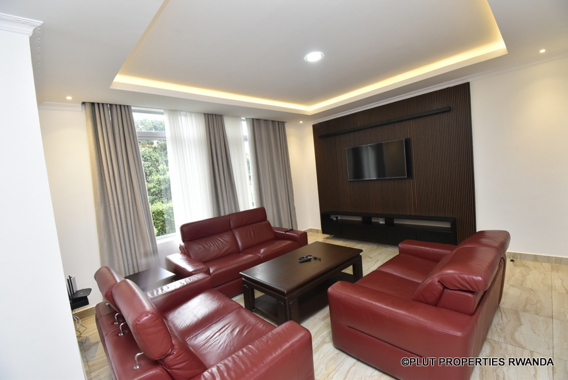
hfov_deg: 100.3
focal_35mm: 15
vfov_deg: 77.4
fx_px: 237
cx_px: 284
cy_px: 190
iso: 1000
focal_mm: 10
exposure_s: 1/25
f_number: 8
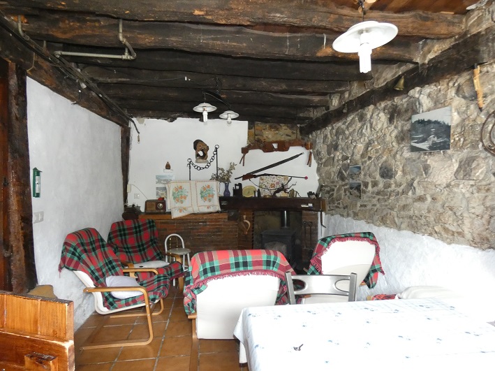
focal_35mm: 20
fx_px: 286
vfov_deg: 65.9
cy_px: 186
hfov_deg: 81.8
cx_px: 248
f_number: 2.8
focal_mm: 3.6
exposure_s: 1/50
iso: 800
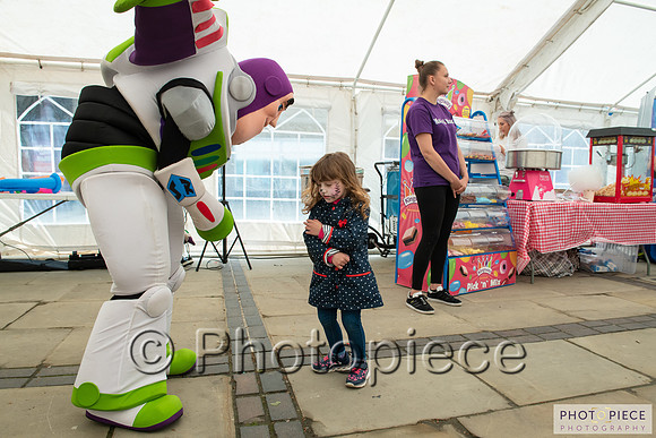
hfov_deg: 73.7
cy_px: 219
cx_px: 328
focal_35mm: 24
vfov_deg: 53.2
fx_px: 437
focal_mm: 24
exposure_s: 1/250
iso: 560
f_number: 8
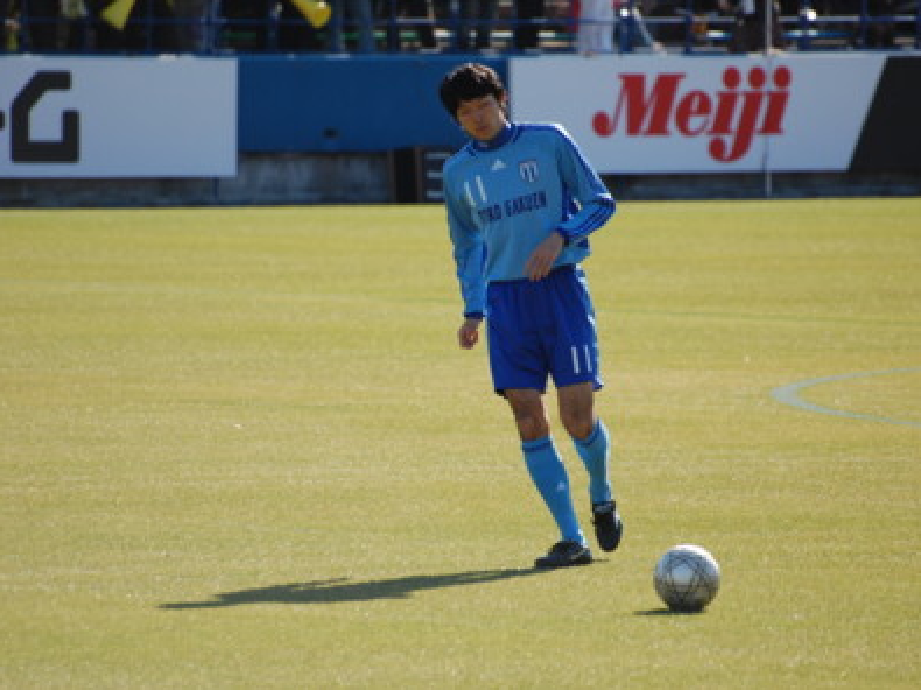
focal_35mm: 492
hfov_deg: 4.0
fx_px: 13086
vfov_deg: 3.0
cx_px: 483
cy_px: 344
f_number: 5.6
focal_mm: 300
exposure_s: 1/800
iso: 400
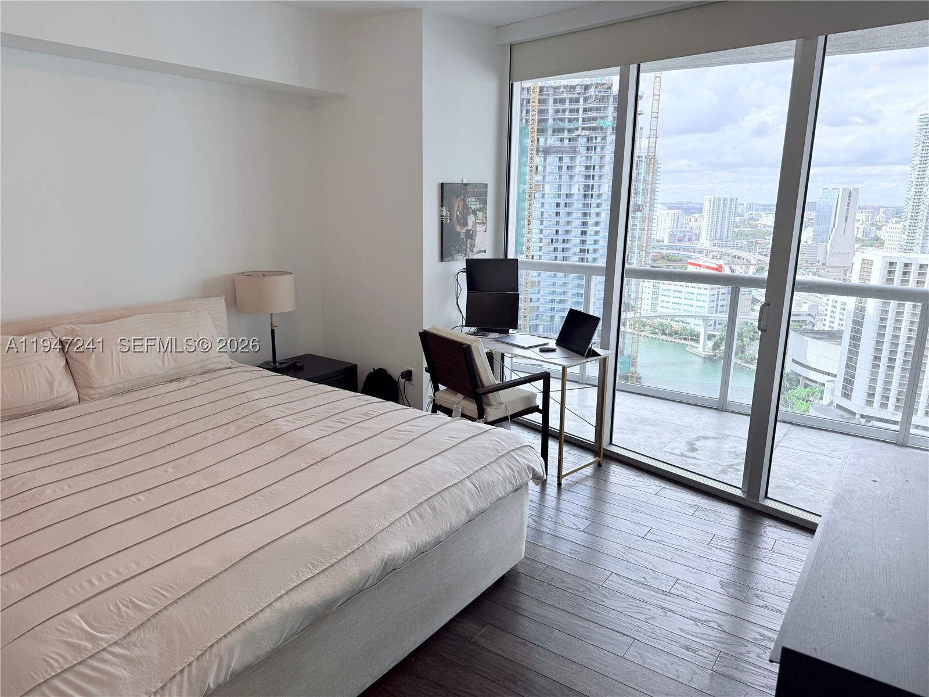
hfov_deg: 71.6
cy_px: 348
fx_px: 644
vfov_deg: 56.8
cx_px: 464
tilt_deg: -12.8
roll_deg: -0.8
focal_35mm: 24
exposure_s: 1/445
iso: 100
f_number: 1.78
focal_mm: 6.76
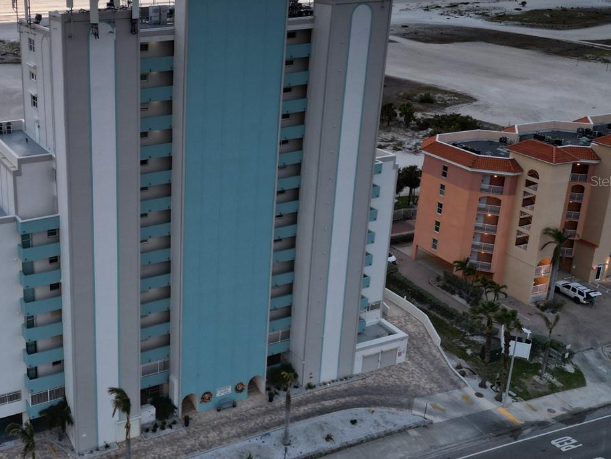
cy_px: 181
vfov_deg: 34.2
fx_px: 742
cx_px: 119
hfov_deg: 42.7
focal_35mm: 42
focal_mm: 6.72
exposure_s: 1/180
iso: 100
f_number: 1.7
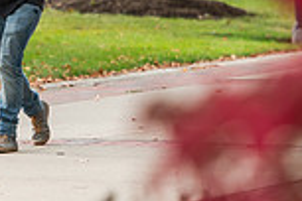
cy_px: -109
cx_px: 61
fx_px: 4765
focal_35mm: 568
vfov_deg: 2.4
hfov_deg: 3.6
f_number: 3.2
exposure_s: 1/400
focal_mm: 150
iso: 200
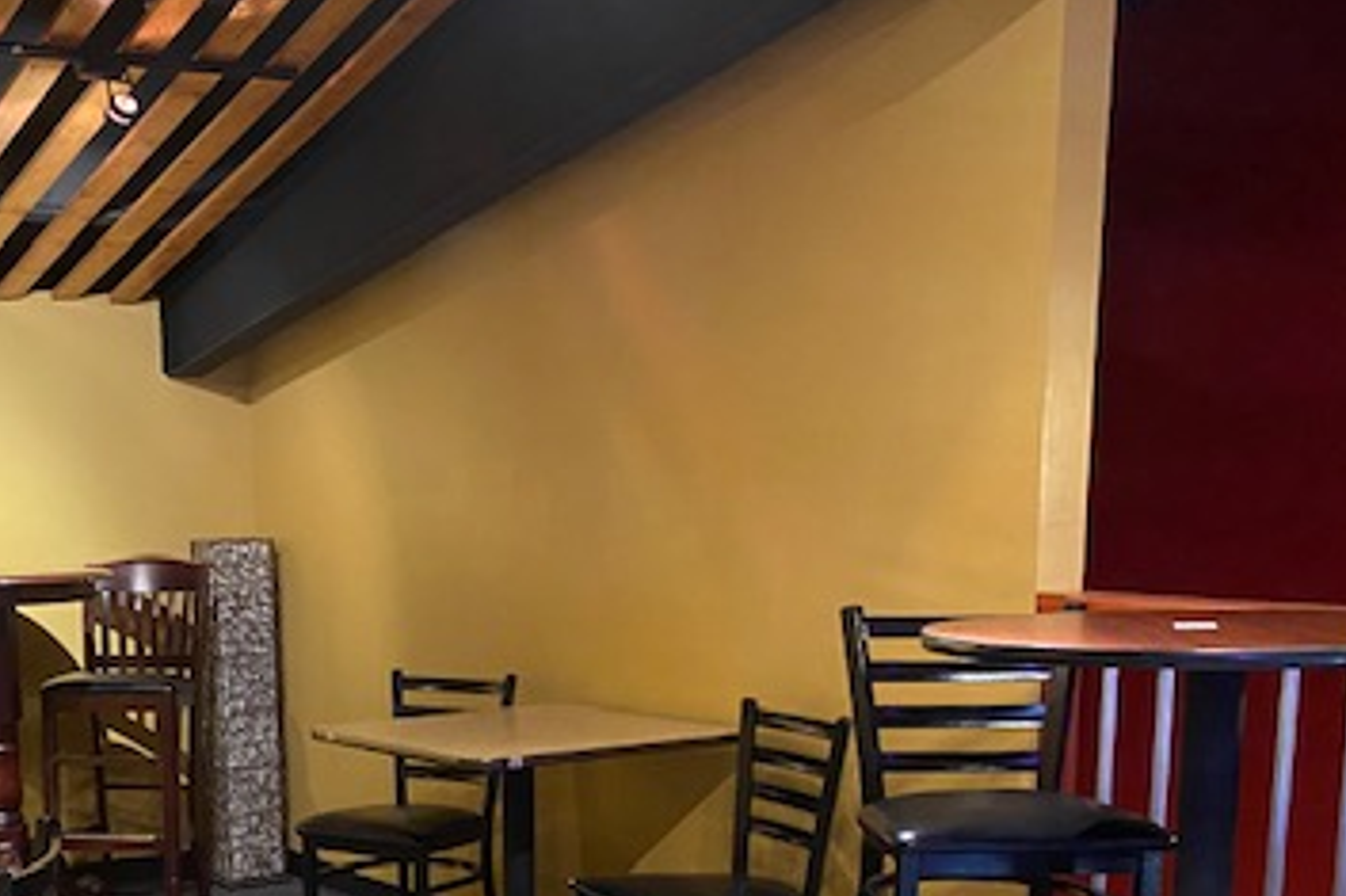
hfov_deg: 39.0
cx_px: 294
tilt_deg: -10.3
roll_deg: +1.0
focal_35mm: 49
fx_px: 1831
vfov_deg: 26.3
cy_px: 865
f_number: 1.8
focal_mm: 4.25
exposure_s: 1/30
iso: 640
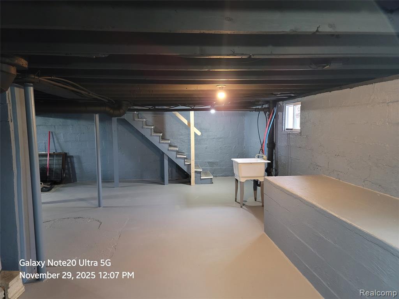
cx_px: 200
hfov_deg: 69.4
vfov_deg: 54.9
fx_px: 288
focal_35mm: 25
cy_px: 150
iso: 640
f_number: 1.8
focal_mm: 7
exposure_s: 1/30
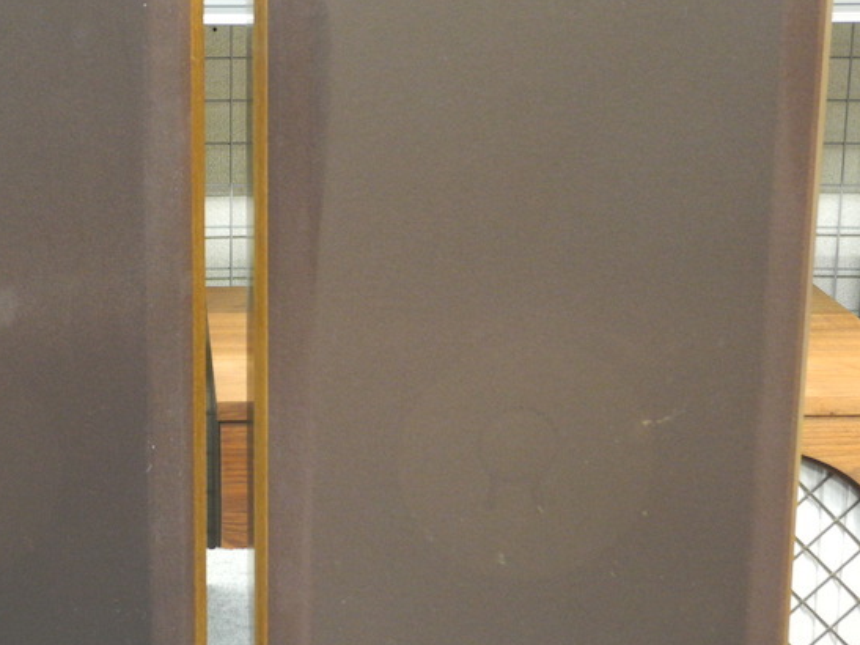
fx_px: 1962
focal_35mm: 79
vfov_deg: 18.6
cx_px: 209
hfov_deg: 24.4
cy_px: 220
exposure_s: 1/7.8
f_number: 3.2
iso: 400
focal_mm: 9.7
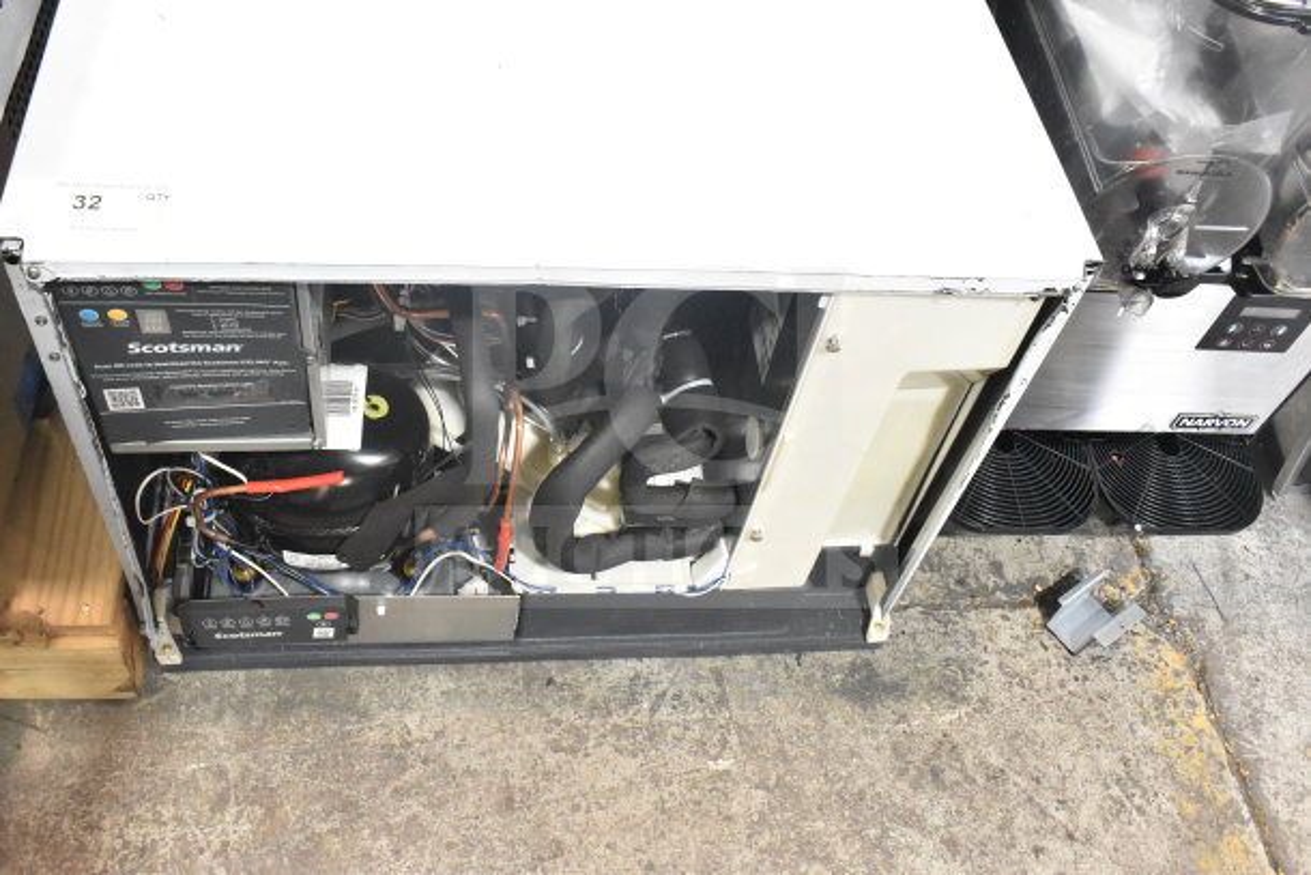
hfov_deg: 57.2
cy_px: 438
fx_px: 1202
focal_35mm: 33
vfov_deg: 40.0
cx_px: 656
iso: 6400
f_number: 7.1
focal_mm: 22
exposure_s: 1/200
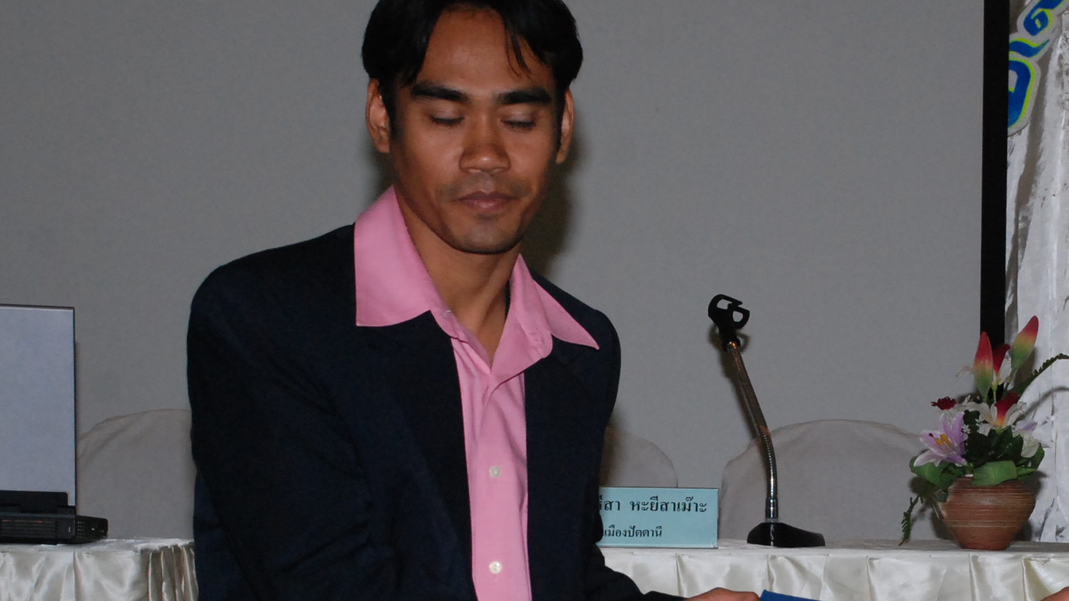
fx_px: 3175
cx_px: 822
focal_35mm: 112
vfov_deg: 10.8
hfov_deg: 19.0
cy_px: 510
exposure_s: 1/200
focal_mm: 38
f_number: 8
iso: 1000
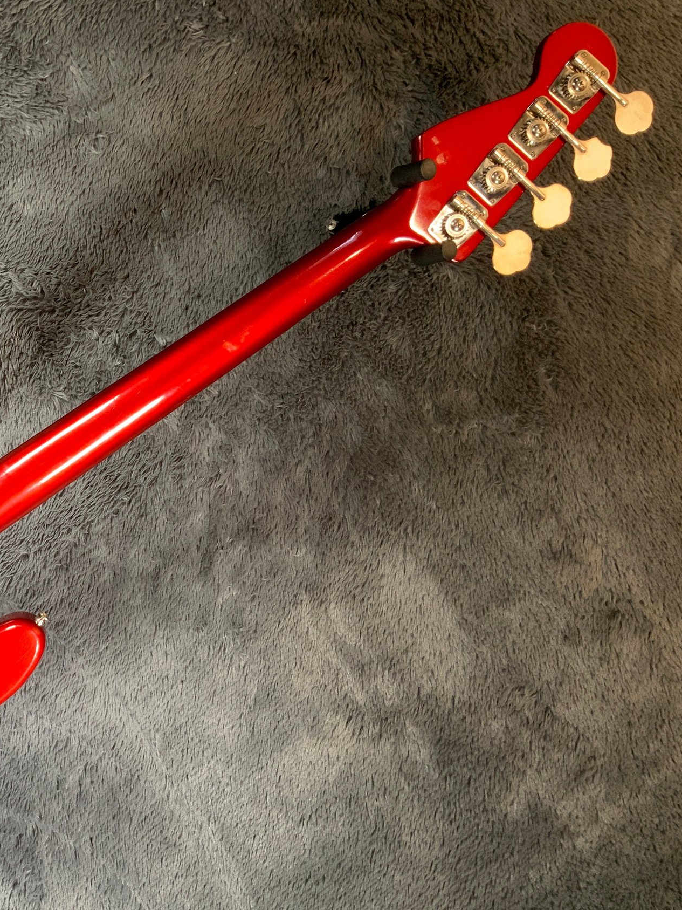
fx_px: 1156
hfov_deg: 31.0
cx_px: 36
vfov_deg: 42.9
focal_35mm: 44
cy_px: 496
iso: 64
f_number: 1.8
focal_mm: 3
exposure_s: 1/52
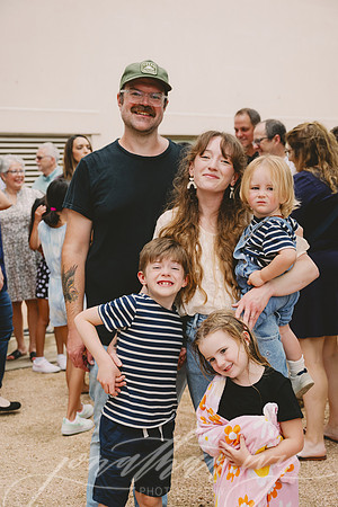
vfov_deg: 37.5
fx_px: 746
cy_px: 254
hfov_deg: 25.5
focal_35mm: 53
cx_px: 169
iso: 1250
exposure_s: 1/1250
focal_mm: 53
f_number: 4.5
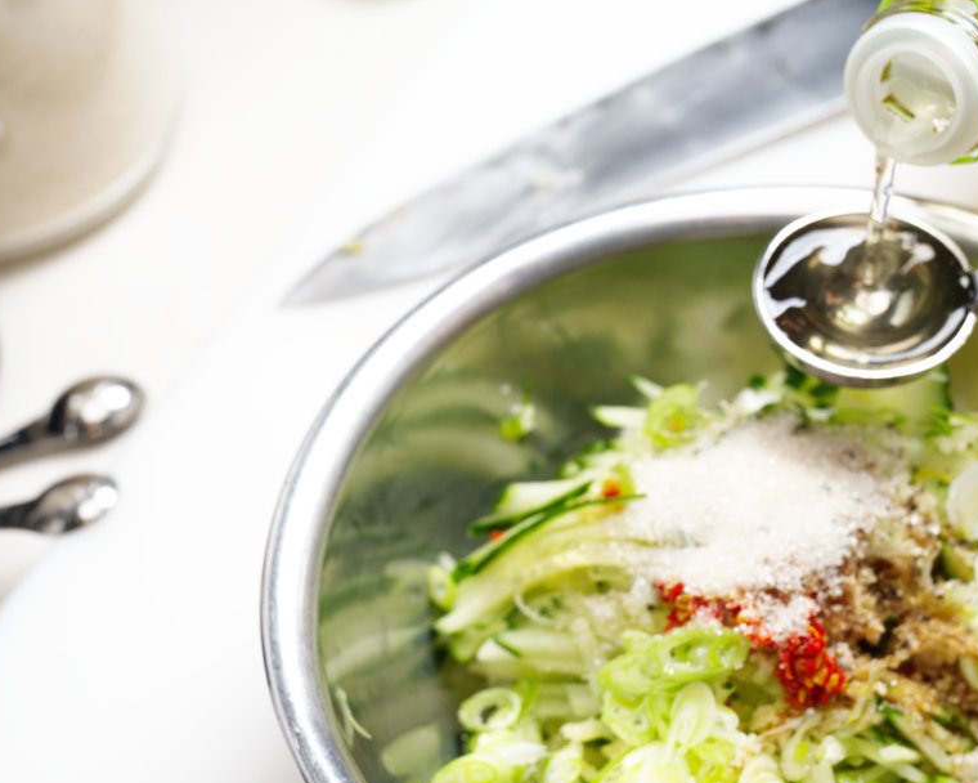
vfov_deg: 19.2
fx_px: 2316
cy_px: 450
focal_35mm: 80
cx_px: 674
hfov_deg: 23.7
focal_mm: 54
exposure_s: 1/200
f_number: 8
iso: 200
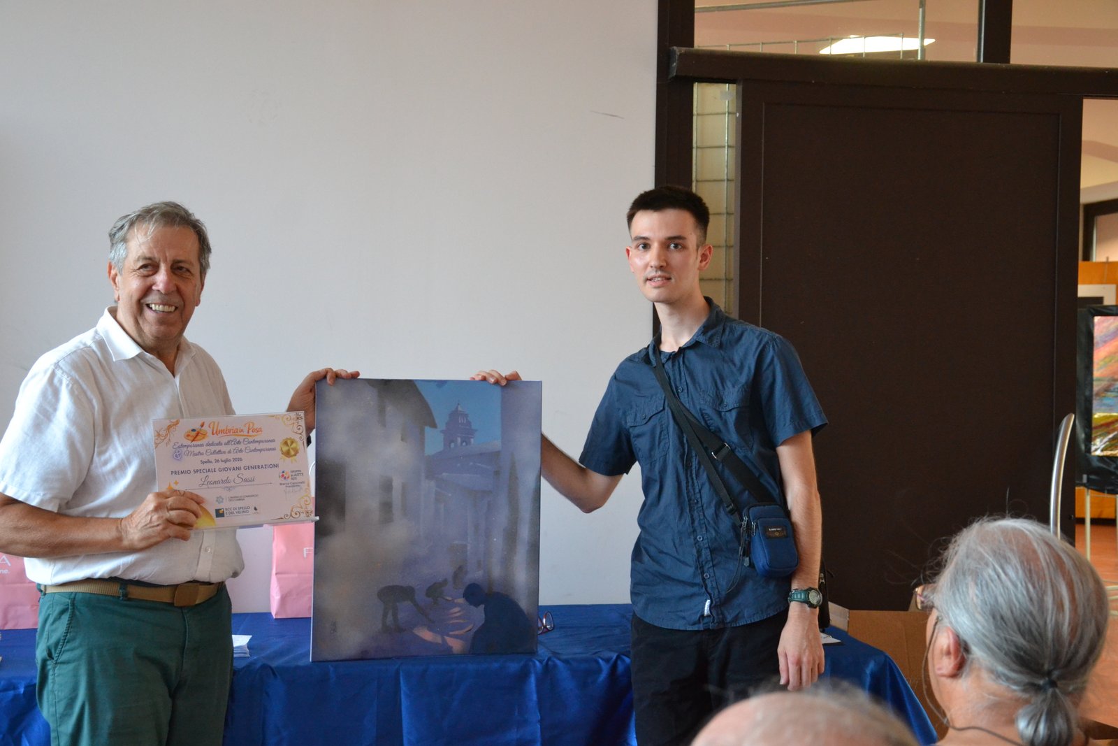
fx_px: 1630
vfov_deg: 25.8
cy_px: 373
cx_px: 559
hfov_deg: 37.8
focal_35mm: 52
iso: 1800
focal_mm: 35
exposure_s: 1/60
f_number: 4.5
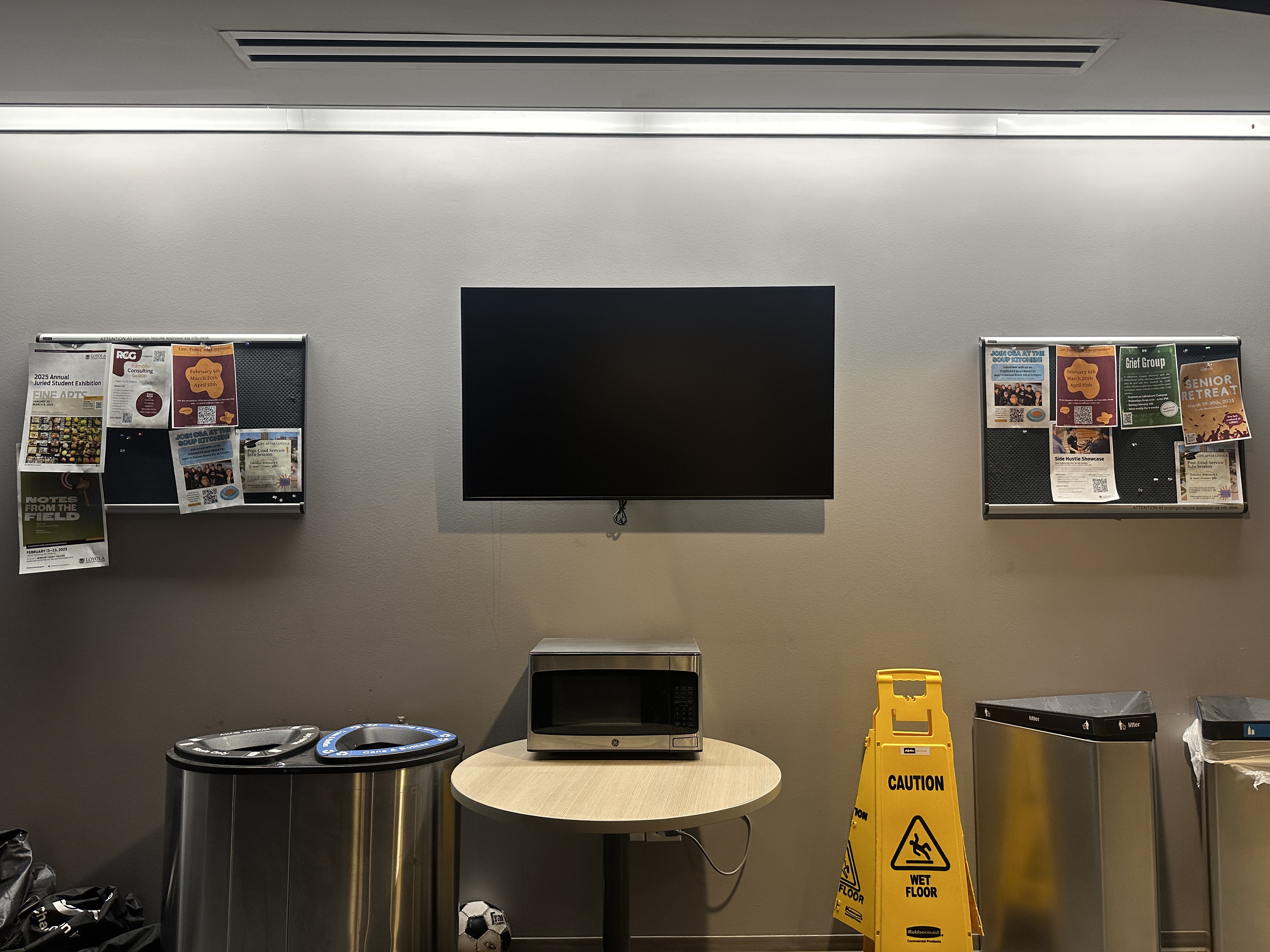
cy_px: 476
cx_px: 635
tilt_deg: +3.1
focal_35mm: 24
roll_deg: -0.3
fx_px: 881
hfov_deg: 71.6
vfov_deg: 56.8
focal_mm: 6.86
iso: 125
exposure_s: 1/60
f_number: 1.78
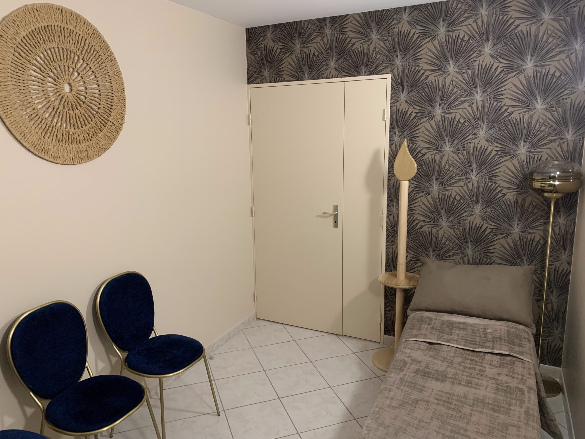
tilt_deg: -11.6
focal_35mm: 26
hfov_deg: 67.3
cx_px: 292
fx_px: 439
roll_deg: +1.2
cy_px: 220
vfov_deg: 53.1
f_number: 1.8
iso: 400
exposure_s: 1/43
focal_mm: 4.25
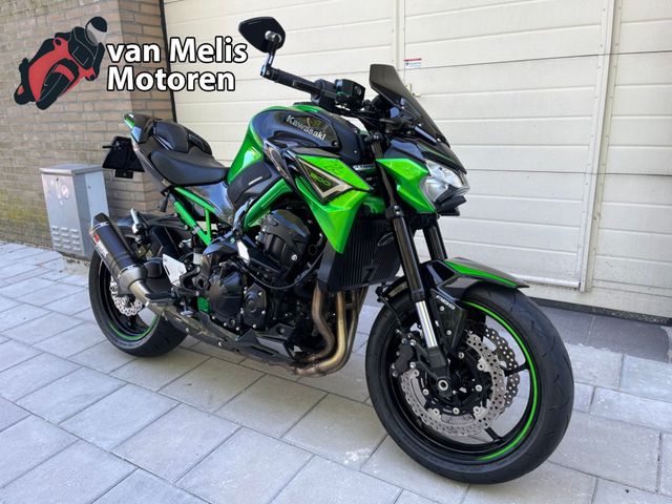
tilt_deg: -17.4
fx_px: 505
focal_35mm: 26
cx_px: 336
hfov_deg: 67.3
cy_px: 252
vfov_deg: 53.1
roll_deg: +0.4
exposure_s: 1/152
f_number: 1.6
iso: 40
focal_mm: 5.1
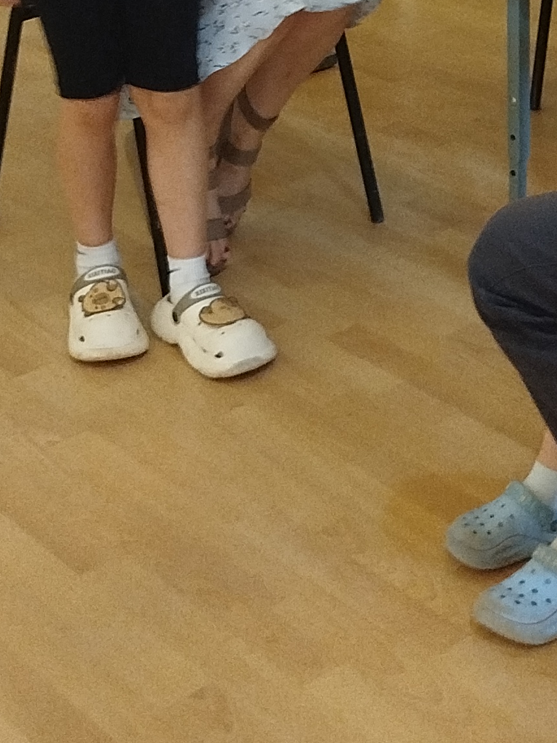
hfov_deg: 17.5
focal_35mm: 84
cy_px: -13
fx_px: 1803
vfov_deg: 22.3
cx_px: 386
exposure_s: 1/17
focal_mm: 5.31
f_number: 1.7
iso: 640
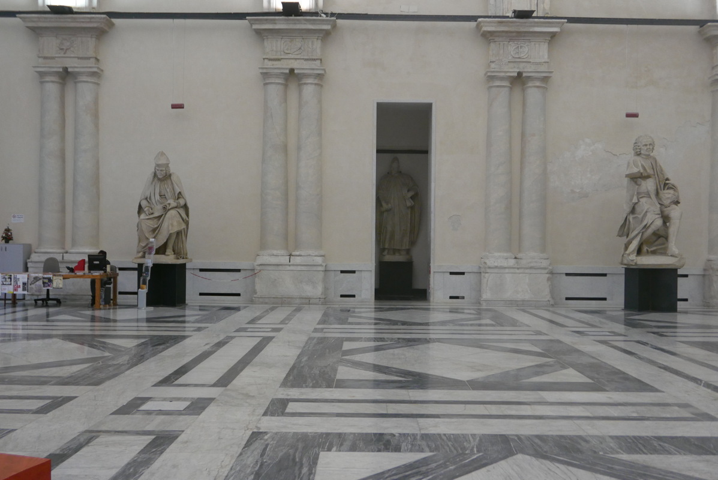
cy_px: 240
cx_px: 359
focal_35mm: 40
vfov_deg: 33.5
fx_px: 798
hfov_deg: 48.4
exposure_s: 1/80
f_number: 2.5
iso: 1000
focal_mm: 17.9
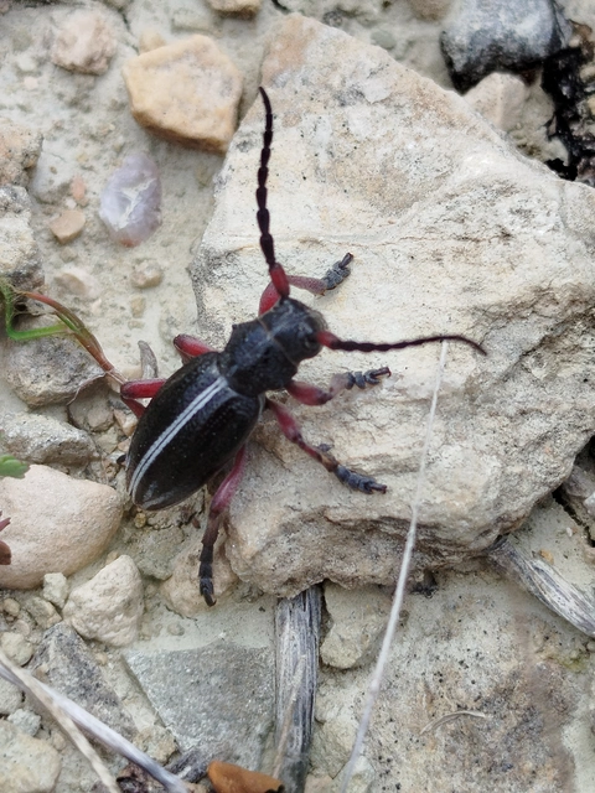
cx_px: 298
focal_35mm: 31
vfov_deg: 58.4
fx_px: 710
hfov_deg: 45.4
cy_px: 396
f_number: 1.7
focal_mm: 5.31
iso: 50
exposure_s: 1/278
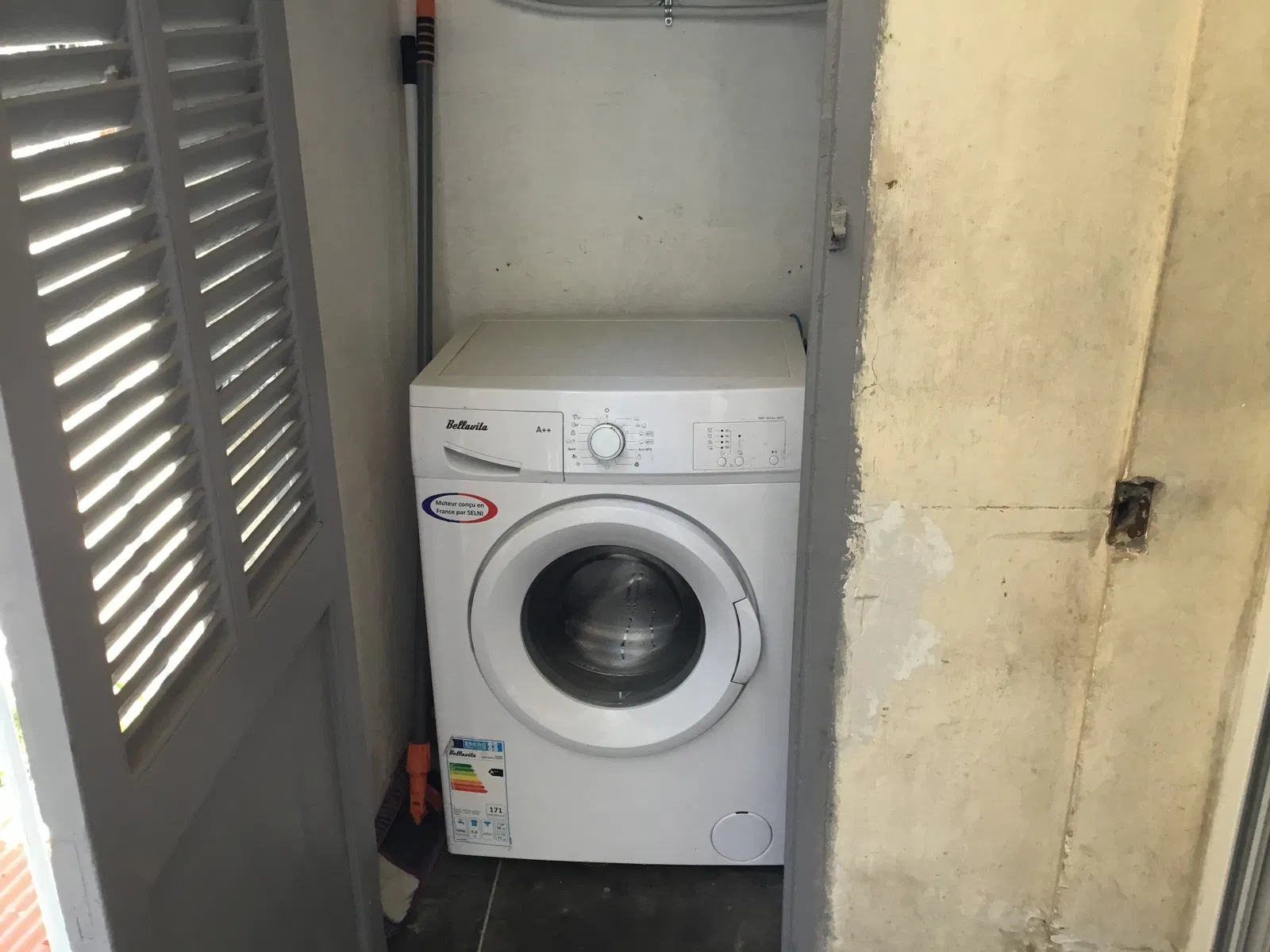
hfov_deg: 58.4
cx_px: 635
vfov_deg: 45.4
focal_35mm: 31
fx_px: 1137
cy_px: 476
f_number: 2.4
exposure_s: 1/33
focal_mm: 3.3
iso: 32
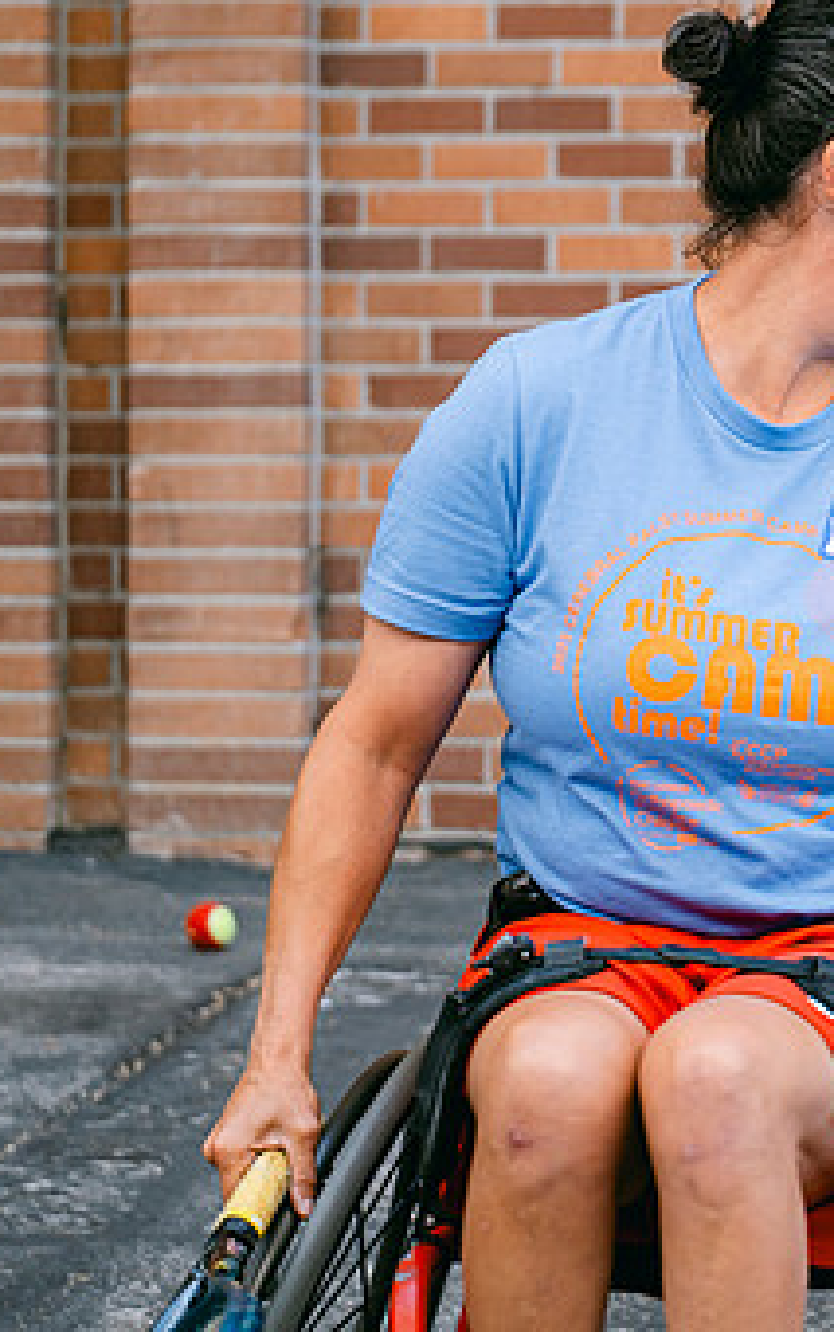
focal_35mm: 186
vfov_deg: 11.3
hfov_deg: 7.0
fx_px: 6753
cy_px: 648
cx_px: 826
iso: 160
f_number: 2.8
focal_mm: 71.5
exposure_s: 1/240
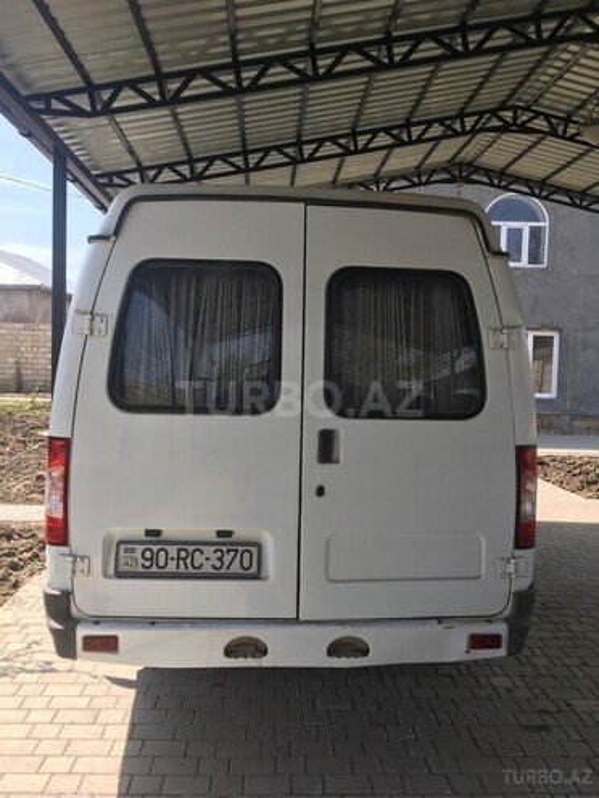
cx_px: 300
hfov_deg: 48.2
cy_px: 399
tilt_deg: -3.7
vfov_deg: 61.7
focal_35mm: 29
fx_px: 669
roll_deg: +0.1
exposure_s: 1/578
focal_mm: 4.15
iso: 25
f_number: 2.2
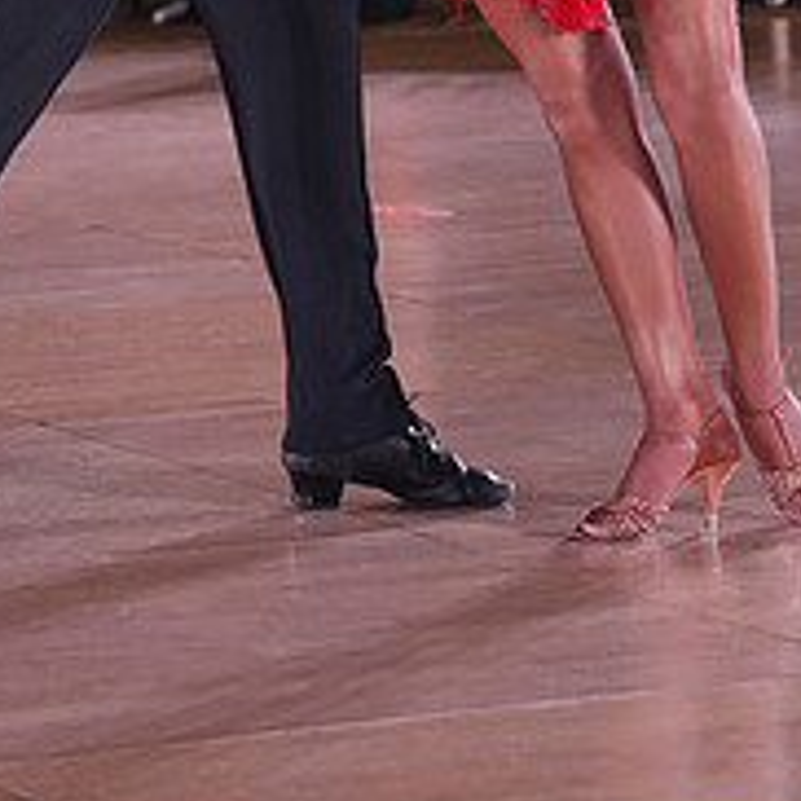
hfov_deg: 7.8
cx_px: 403
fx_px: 5890
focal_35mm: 225
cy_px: -348
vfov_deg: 7.7
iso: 1600
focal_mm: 83
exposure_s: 1/400
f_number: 4
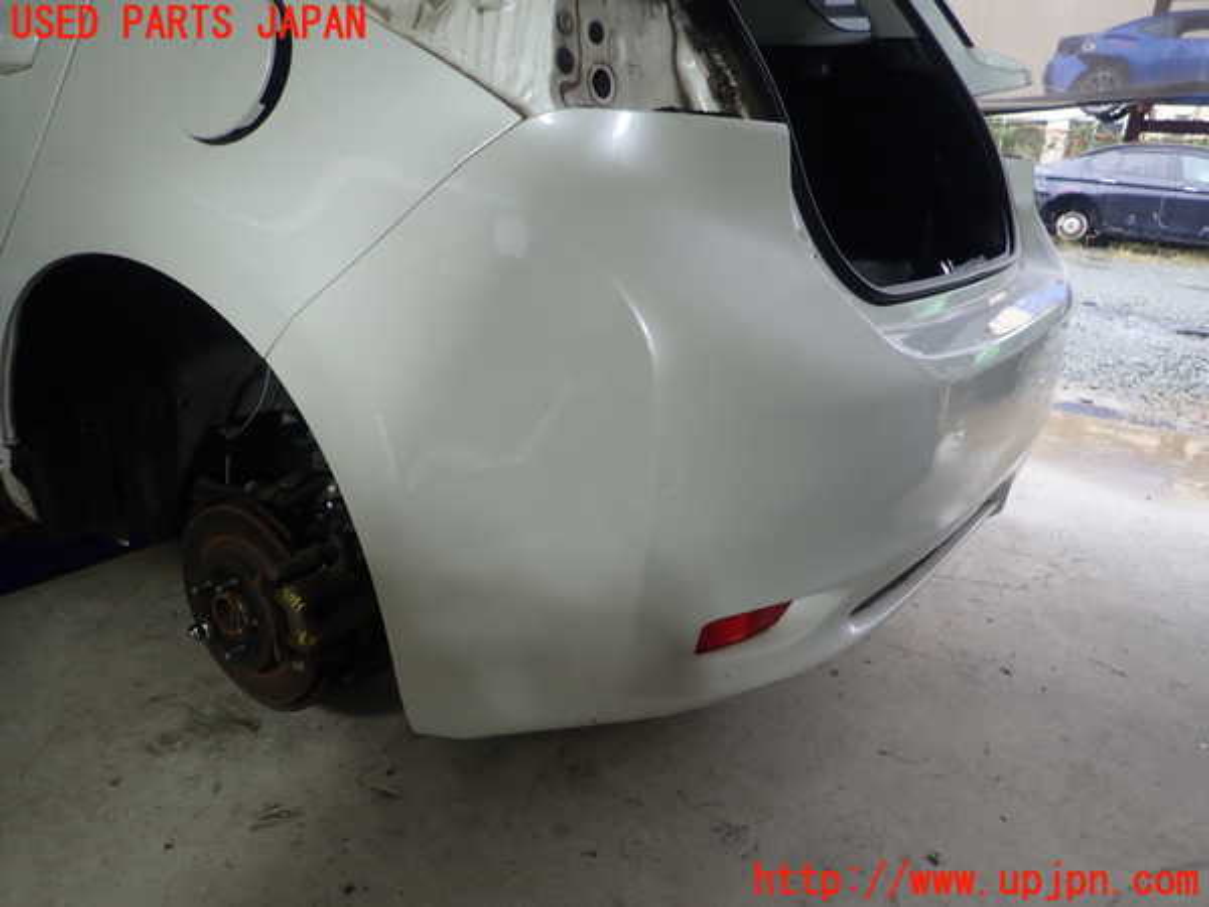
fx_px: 873
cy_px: 454
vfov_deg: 54.9
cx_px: 604
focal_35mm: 25
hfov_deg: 69.4
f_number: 2
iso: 160
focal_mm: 4.5
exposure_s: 1/60
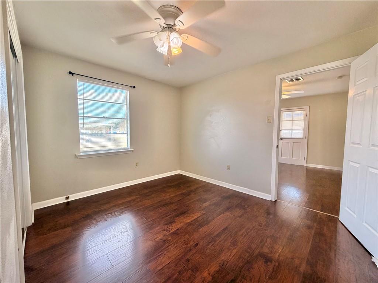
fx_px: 153
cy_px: 142
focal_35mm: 14
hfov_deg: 102.1
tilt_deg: -3.4
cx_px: 189
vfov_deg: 85.7
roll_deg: -0.2
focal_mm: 2.22
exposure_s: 1/120
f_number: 2.2
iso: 200
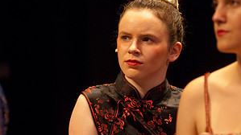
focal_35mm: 474
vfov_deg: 2.6
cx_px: 120
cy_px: 100
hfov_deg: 4.6
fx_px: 3028
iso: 1000
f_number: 2.8
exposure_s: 1/125
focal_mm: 200
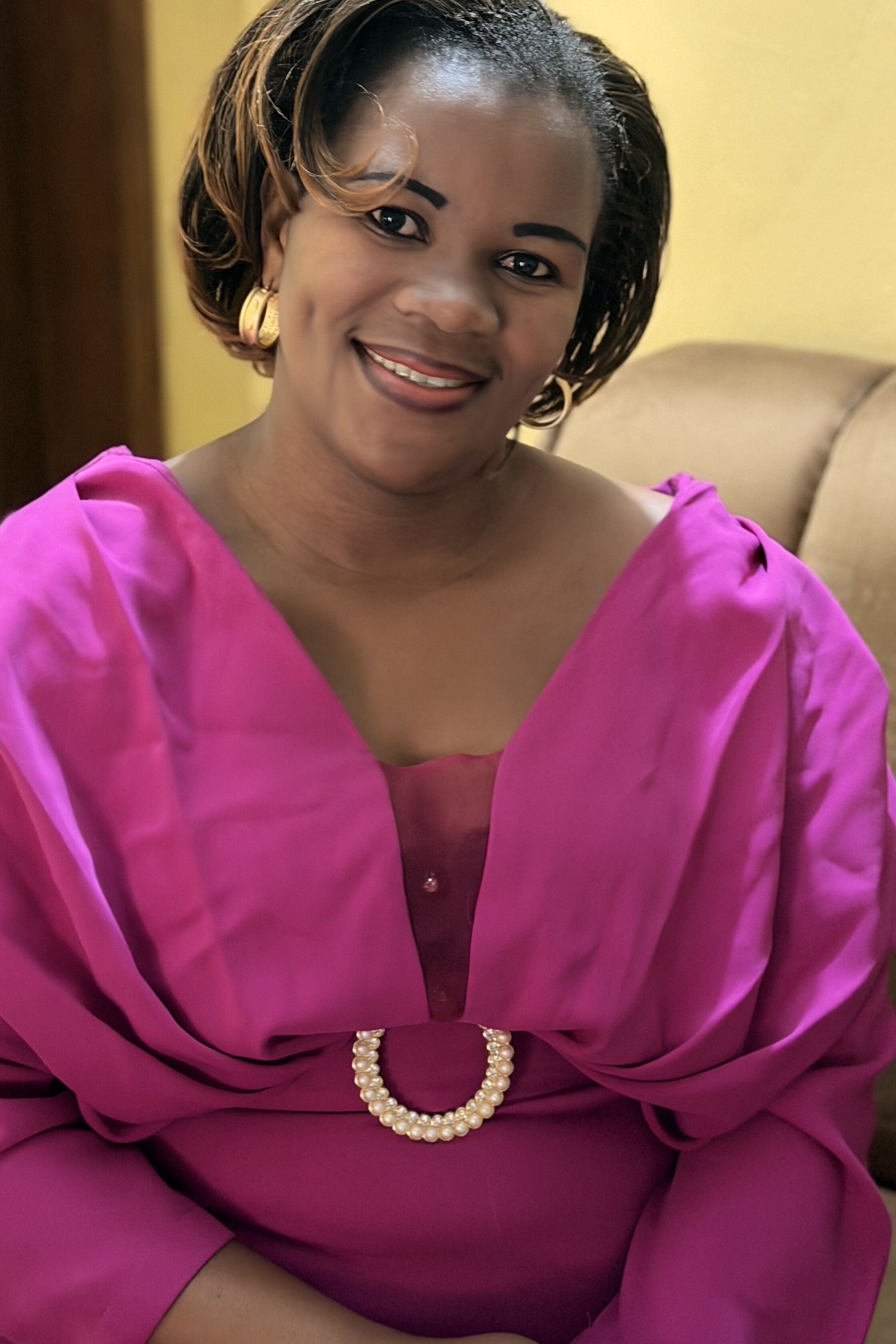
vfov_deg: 33.4
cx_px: 356
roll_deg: +0.8
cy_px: 593
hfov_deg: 22.6
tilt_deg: -17.5
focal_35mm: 60
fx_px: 2240
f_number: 1.78
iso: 800
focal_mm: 6.76
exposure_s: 1/15
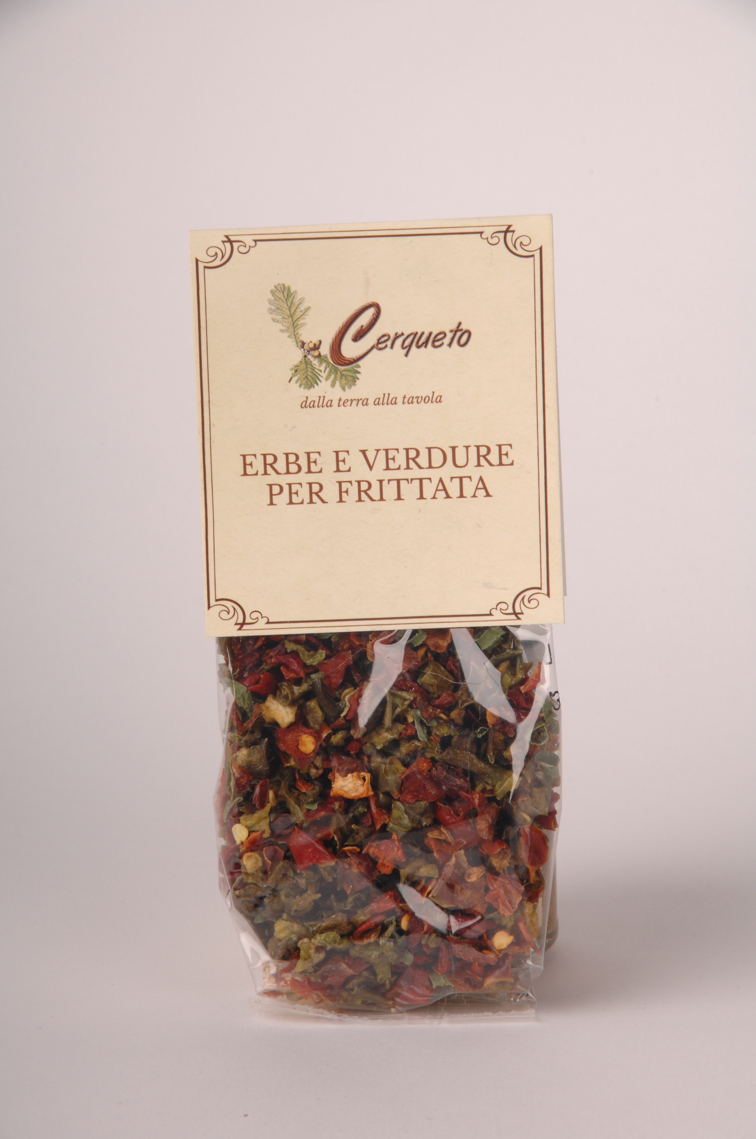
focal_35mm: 188
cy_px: 570
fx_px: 5921
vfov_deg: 11.0
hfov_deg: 7.3
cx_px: 378
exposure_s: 1/160
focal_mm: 125
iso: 200
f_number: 20
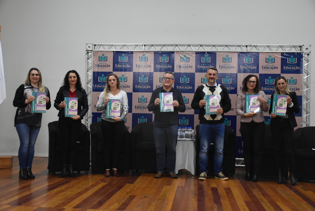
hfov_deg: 47.9
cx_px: 158
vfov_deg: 33.1
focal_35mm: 40
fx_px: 355
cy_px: 106
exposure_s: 1/60
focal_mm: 27
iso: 2800
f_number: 4
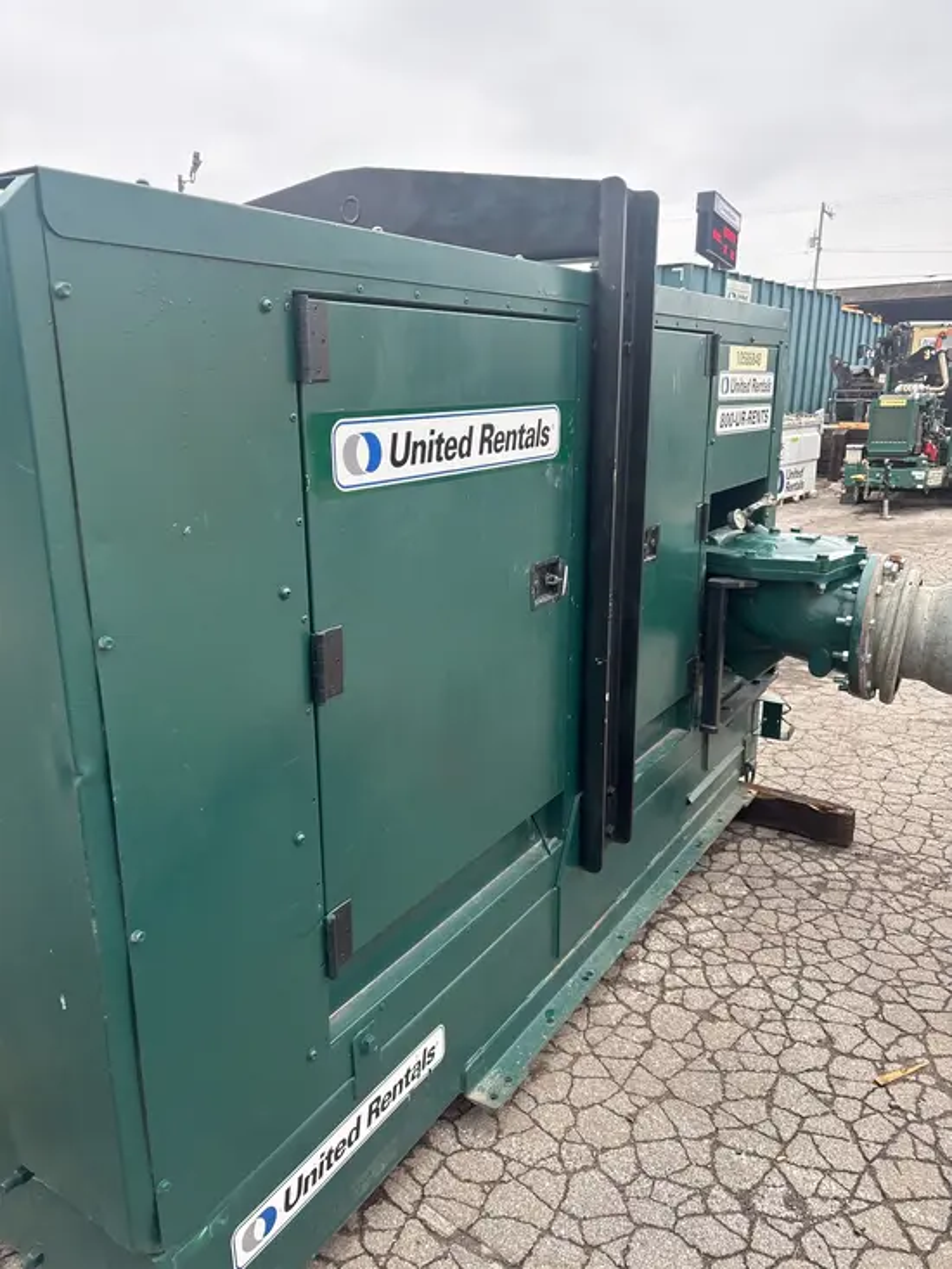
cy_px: 634
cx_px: 476
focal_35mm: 26
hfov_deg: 53.1
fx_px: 953
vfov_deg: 67.3
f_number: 1.6
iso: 125
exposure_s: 1/121
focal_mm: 5.96
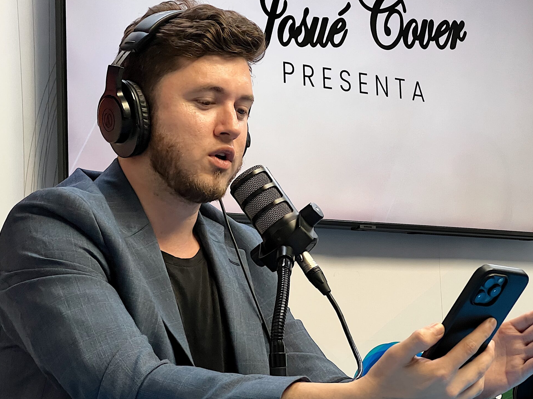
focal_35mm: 102
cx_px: 320
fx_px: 1570
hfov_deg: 19.2
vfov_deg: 14.5
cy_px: 151
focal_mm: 9
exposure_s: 1/60
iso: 200
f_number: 2.8
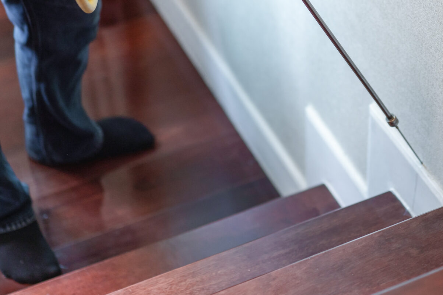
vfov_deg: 11.6
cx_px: 303
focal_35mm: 117
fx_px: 1440
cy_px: 25
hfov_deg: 17.4
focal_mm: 55
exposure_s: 1/60
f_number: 1.8
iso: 320
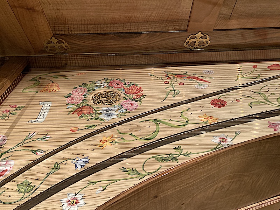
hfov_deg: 63.4
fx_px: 226
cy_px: 105
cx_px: 140
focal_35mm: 28
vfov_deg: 49.7
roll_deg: +0.9
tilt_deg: -35.0
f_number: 1.8
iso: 100
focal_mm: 3.99
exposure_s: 1/58
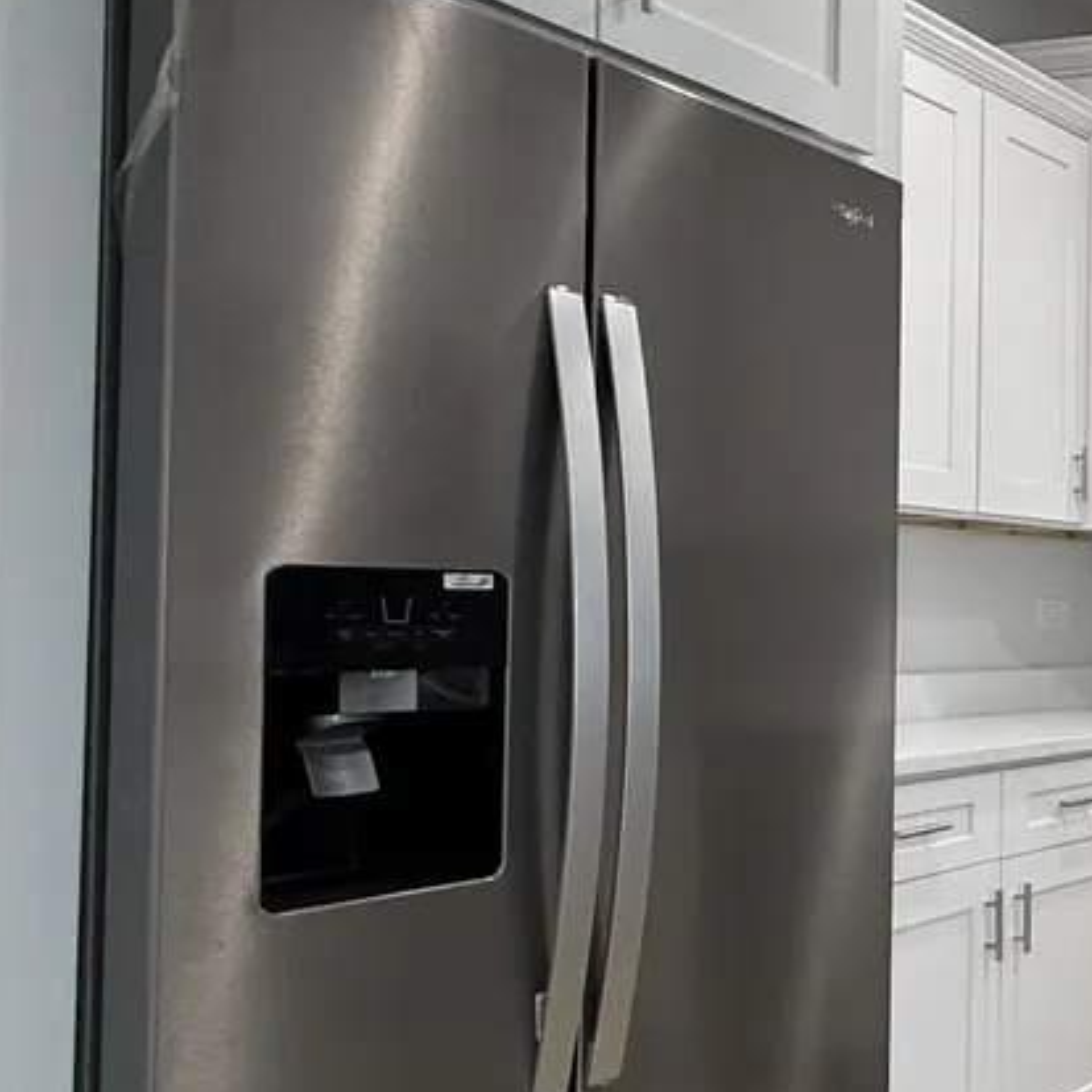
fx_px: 1535
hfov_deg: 27.4
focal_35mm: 43
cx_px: 1633
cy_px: 588
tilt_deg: +0.9
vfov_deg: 39.1
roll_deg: -0.6
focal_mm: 2.22
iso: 160
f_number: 2.2
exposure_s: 1/120
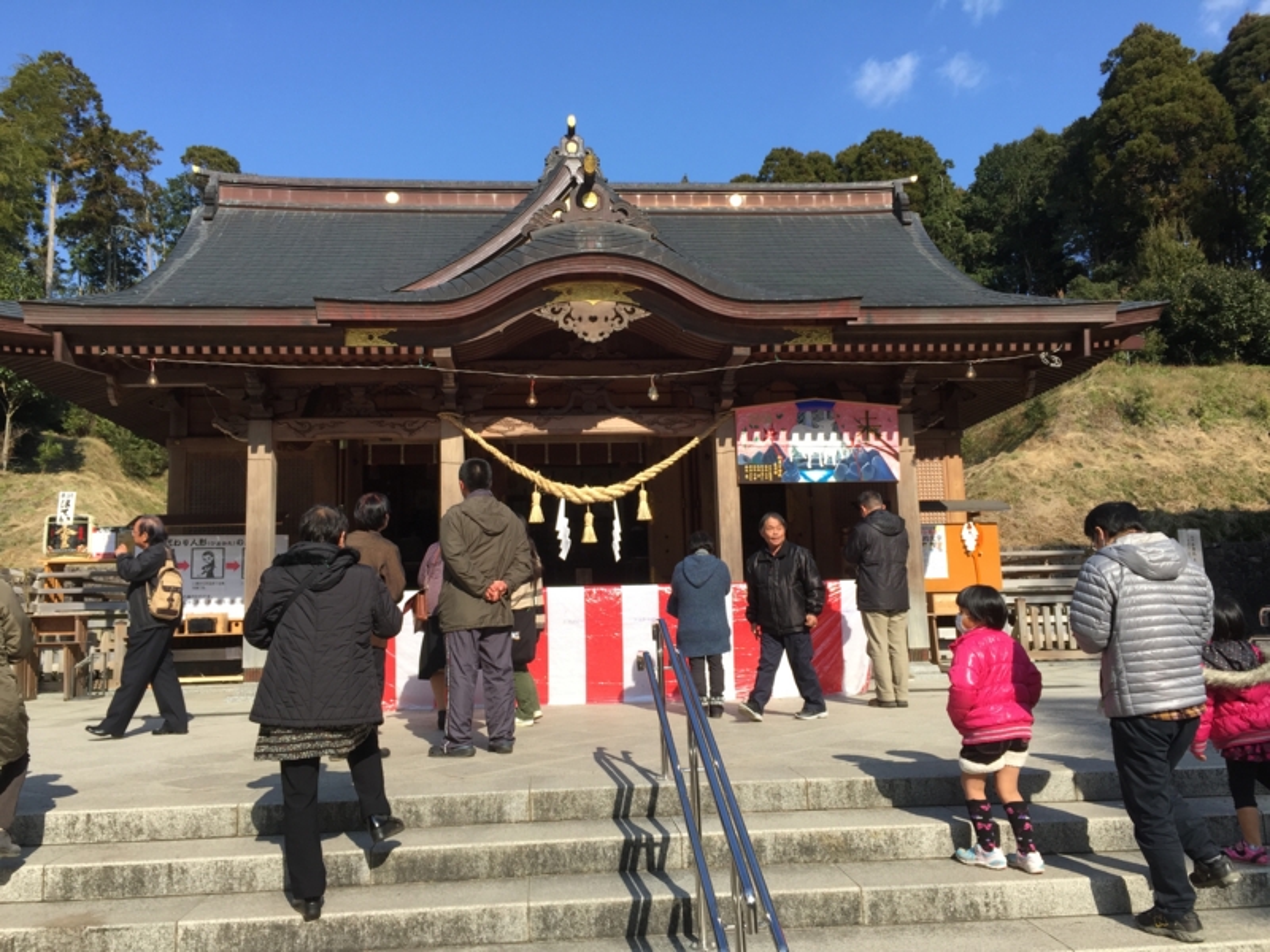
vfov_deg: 48.2
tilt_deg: +10.6
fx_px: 1064
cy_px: 476
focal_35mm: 29
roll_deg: -2.1
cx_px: 635
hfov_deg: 61.7
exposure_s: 1/1099
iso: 32
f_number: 2.2
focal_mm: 4.15
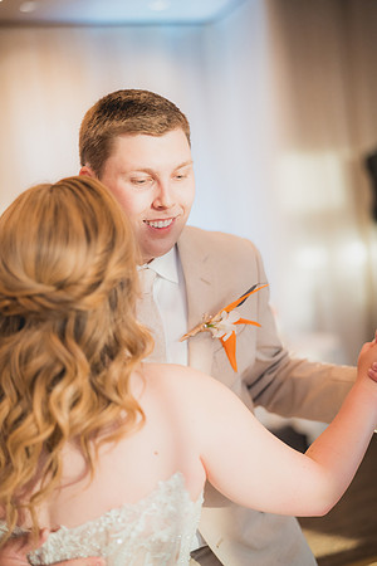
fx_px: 785
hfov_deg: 27.0
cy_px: 283
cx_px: 188
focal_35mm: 50
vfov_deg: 39.6
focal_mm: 50
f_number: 1.4
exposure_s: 1/1000
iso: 1250
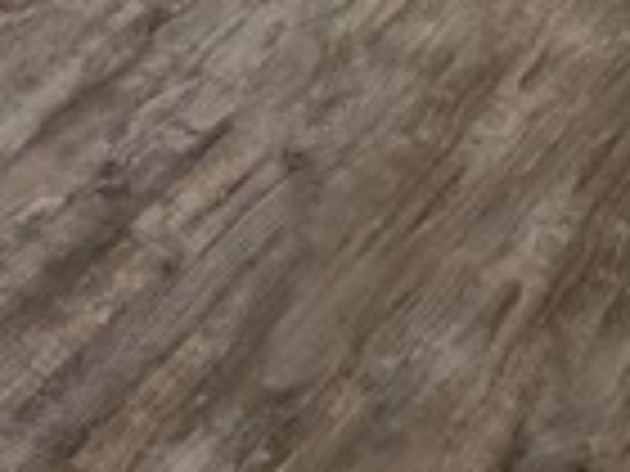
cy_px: -1079
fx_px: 1729
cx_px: 108
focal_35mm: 95
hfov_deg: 20.4
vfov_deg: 9.9
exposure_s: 1/60
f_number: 1.9
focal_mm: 2.2
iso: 160
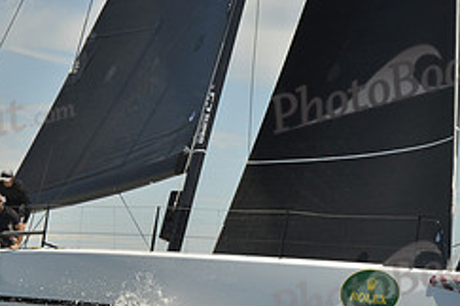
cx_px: 174
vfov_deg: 8.2
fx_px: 2134
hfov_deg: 12.3
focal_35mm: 167
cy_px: 209
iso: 280
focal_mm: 70
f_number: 9
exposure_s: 1/1600
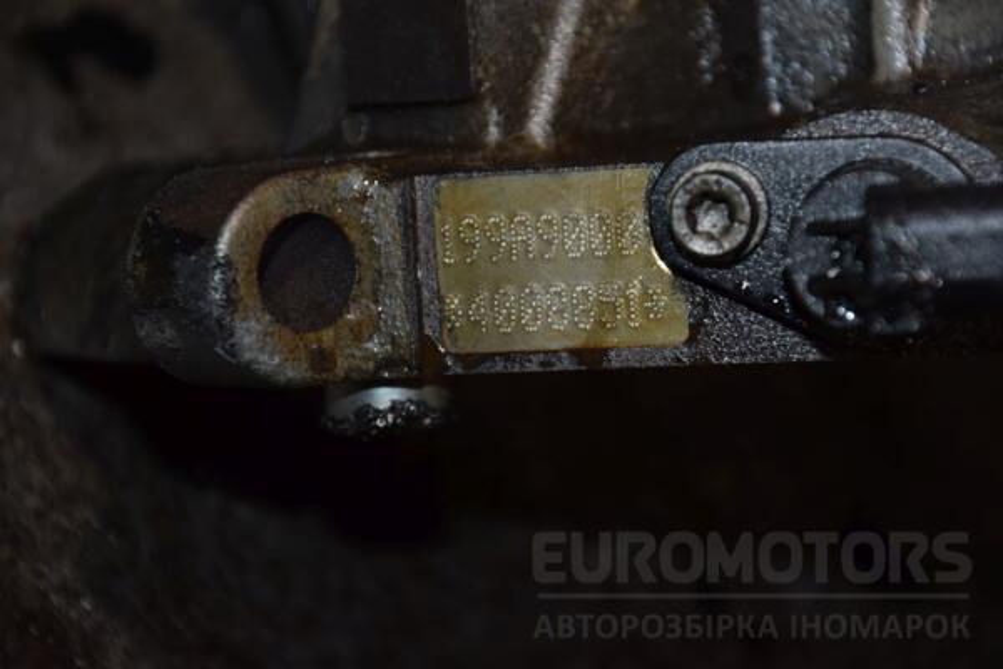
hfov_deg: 13.0
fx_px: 4388
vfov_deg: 8.7
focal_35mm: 158
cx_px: 502
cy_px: 334
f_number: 5.6
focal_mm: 105
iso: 800
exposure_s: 1/60
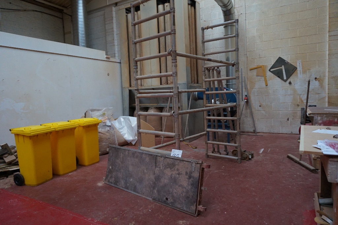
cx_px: 169
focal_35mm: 24
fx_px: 225
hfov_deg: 73.7
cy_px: 112
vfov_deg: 53.1
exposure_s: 1/160
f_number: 4
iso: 1600
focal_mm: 16
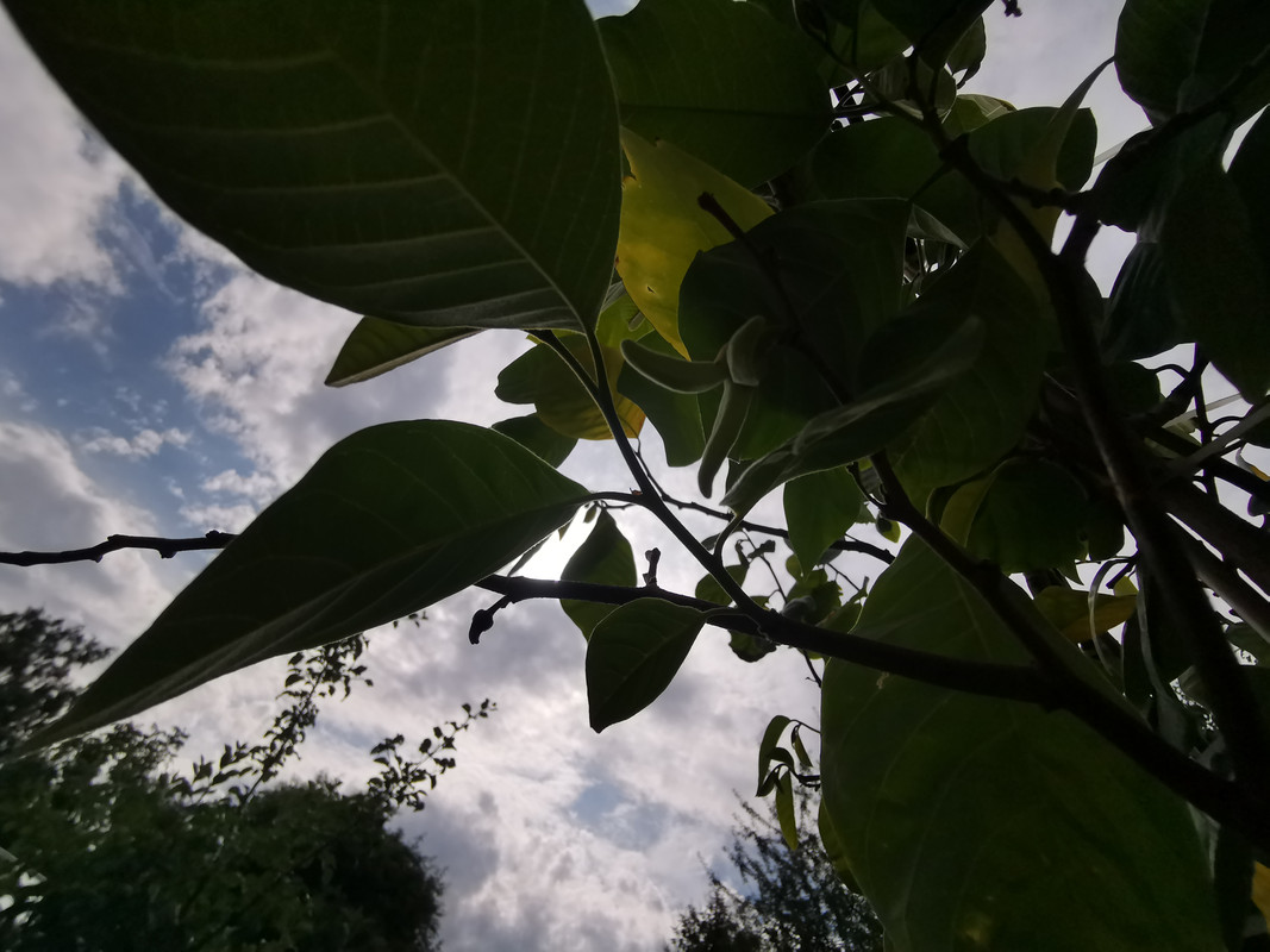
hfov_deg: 94.5
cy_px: 476
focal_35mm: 16
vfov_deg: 78.1
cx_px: 635
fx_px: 587
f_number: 2.2
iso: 50
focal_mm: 2.35
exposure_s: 1/4329
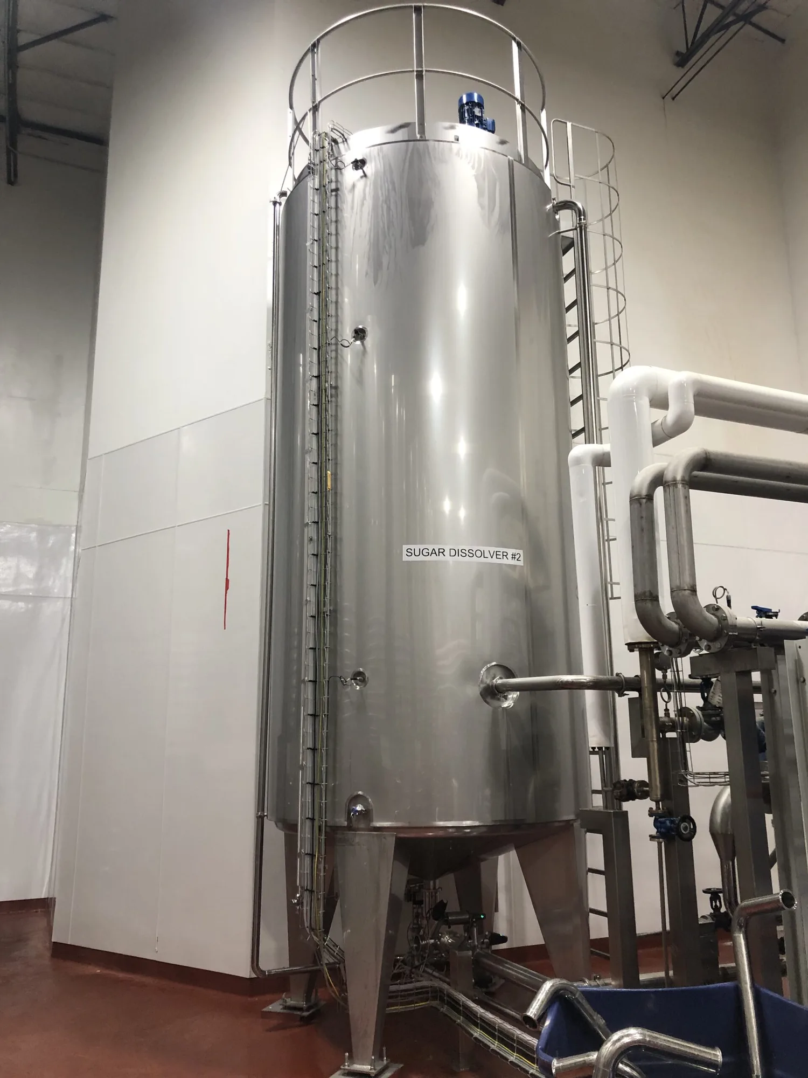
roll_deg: -0.1
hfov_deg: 49.7
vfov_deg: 63.4
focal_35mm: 28
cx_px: 404
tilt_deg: +12.9
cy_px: 539
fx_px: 871
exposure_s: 1/30
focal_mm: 3.99
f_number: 1.8
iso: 40
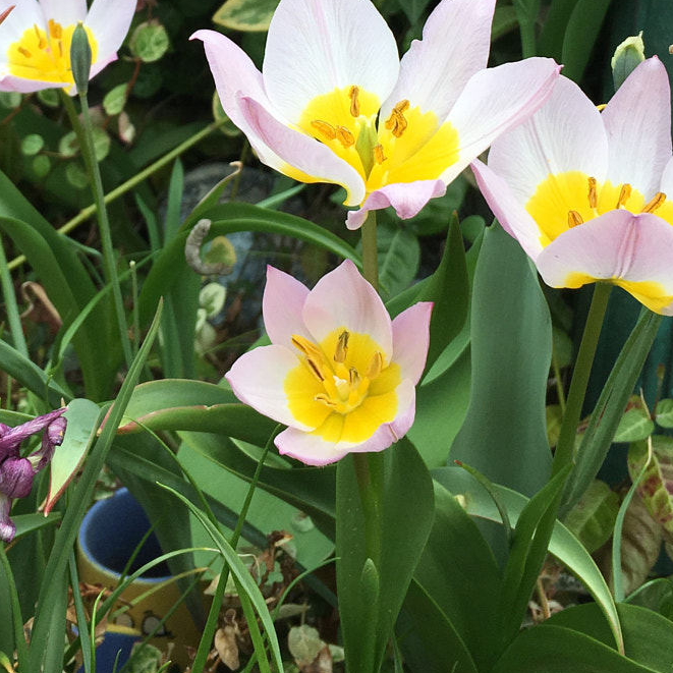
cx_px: 186
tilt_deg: -6.2
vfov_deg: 26.1
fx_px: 1364
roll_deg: -4.5
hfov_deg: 27.4
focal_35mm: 62
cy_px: -14
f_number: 2.2
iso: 25
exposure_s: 1/827
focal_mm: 4.15
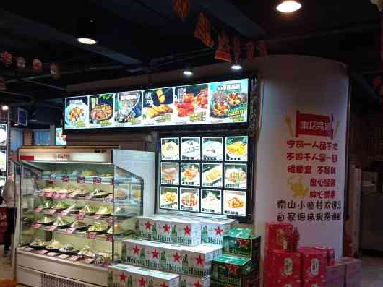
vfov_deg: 38.4
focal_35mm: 37
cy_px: 177
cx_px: 199
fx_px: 409
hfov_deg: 50.1
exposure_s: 1/108
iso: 100
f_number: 1.79
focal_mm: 4.74
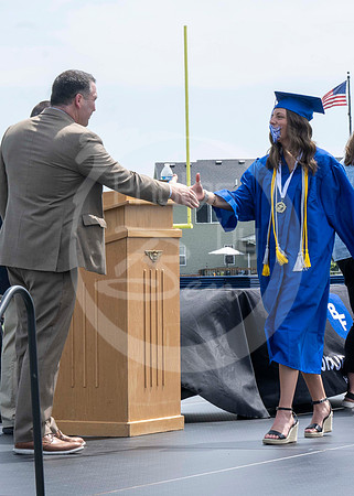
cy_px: 166
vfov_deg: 12.3
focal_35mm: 163
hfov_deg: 8.8
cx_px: 82
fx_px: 2300
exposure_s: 1/250
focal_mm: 70
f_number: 13
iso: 200
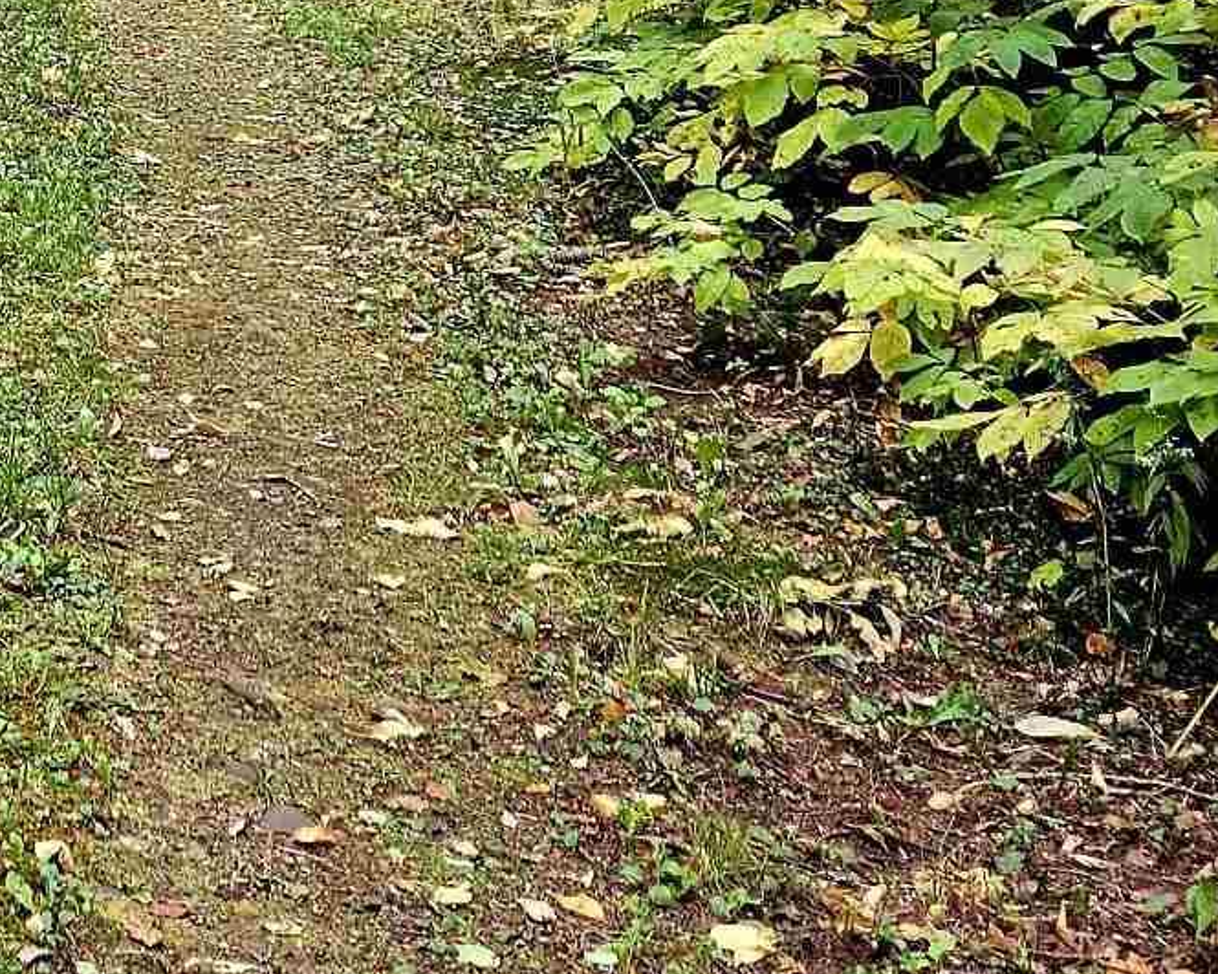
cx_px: -447
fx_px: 2920
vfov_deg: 17.8
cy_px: -278
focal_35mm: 81
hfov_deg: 21.0
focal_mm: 5.4
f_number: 1.8
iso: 250
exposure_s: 1/120
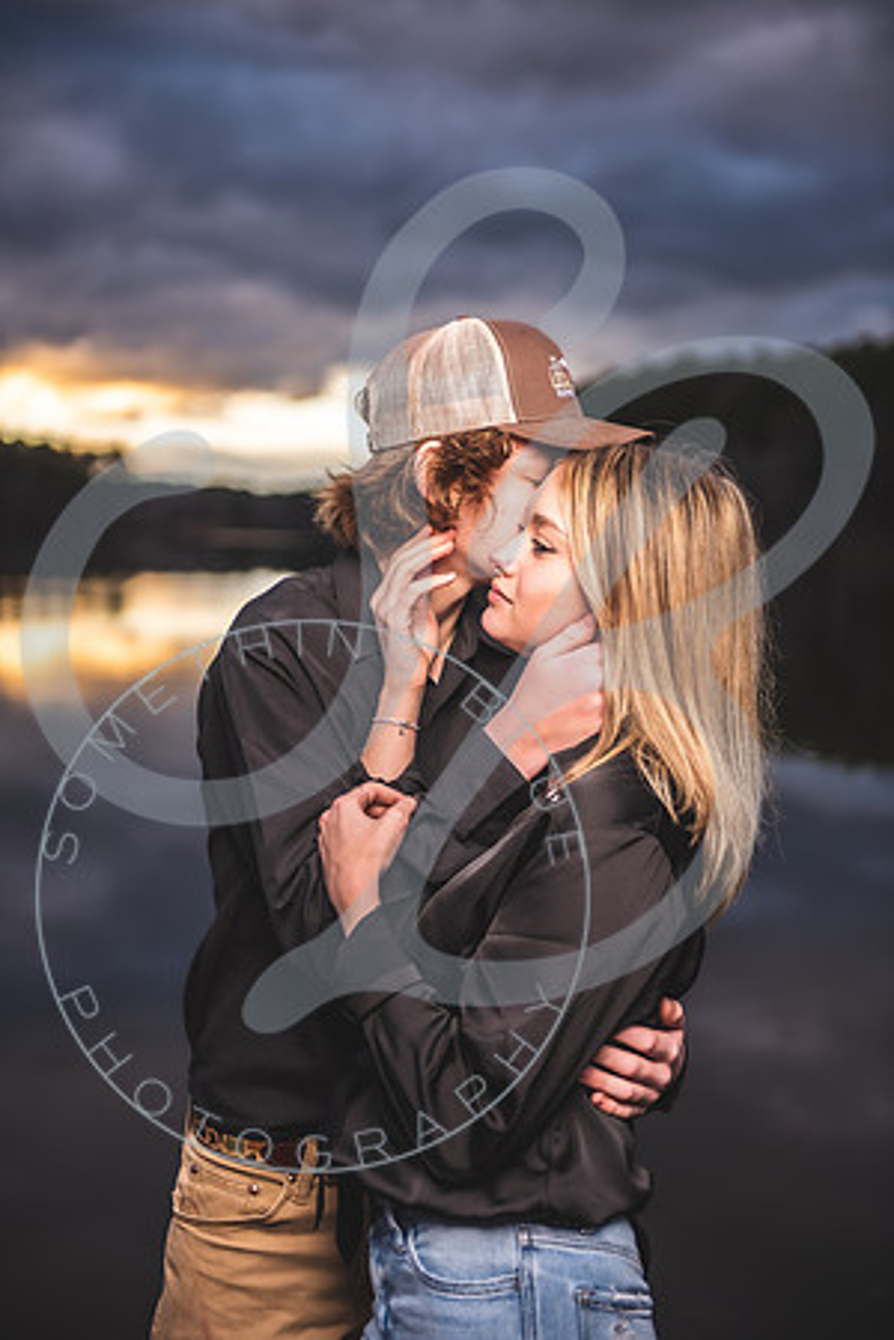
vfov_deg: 32.4
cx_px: 447
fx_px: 2309
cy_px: 670
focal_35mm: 62
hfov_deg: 21.9
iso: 100
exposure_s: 1/250
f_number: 2.8
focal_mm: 62
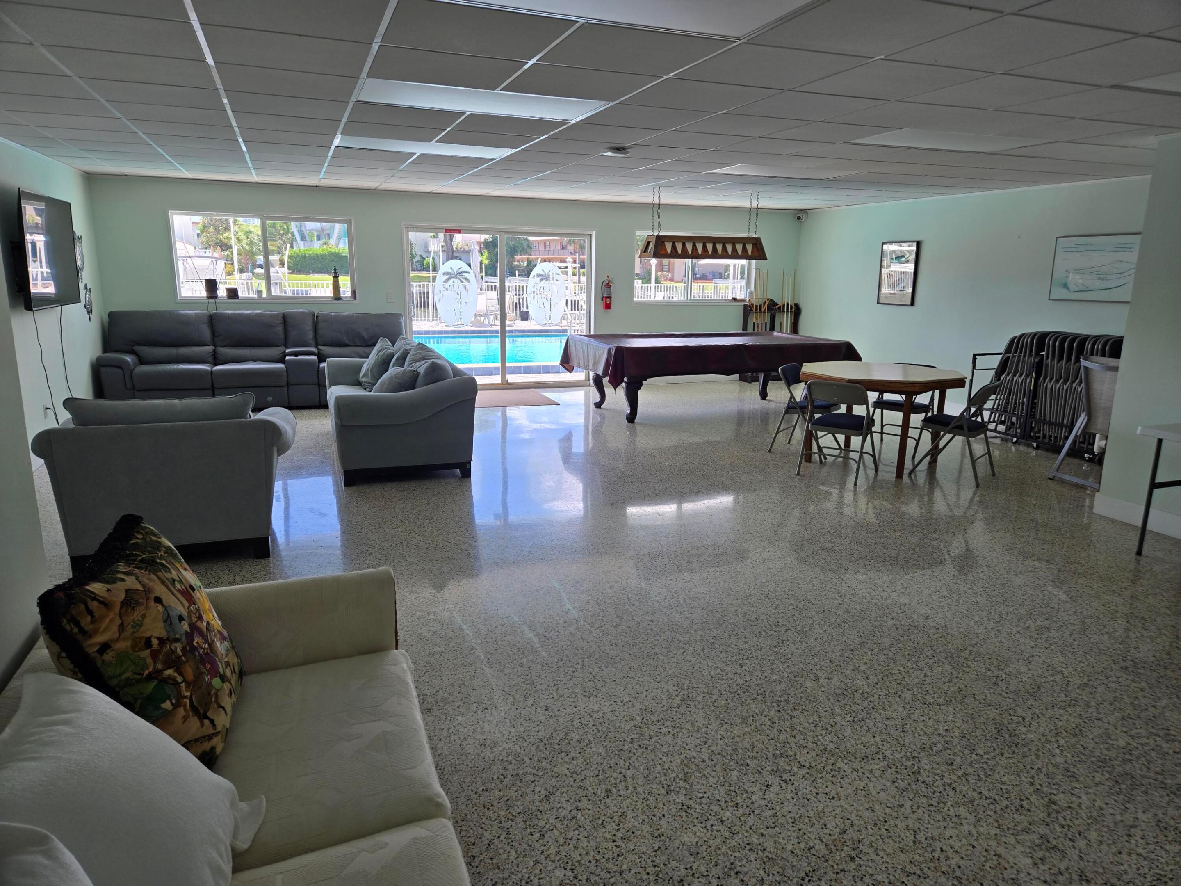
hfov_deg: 73.9
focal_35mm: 23
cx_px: 590
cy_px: 443
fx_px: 785
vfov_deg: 58.9
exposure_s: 1/303
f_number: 1.8
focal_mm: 5.4
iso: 25
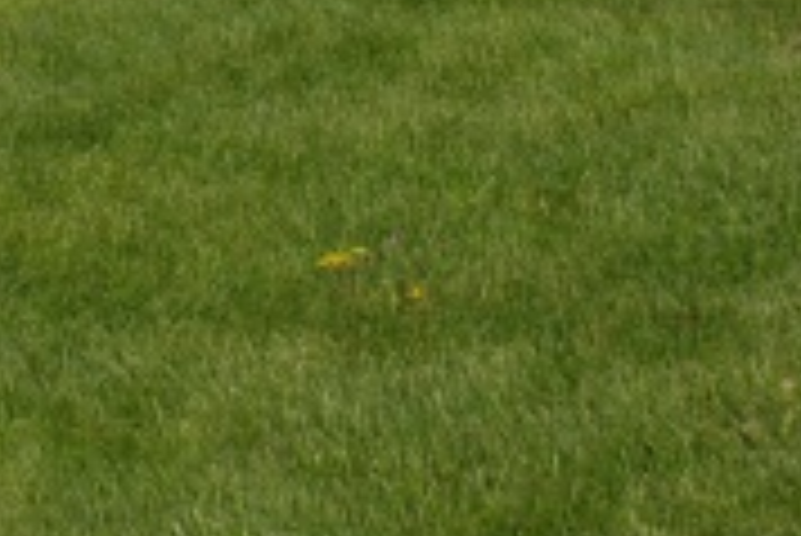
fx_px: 4659
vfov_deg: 6.4
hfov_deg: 9.8
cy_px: -516
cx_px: 18
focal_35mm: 209
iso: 100
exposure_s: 1/160
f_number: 6.3
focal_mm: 31
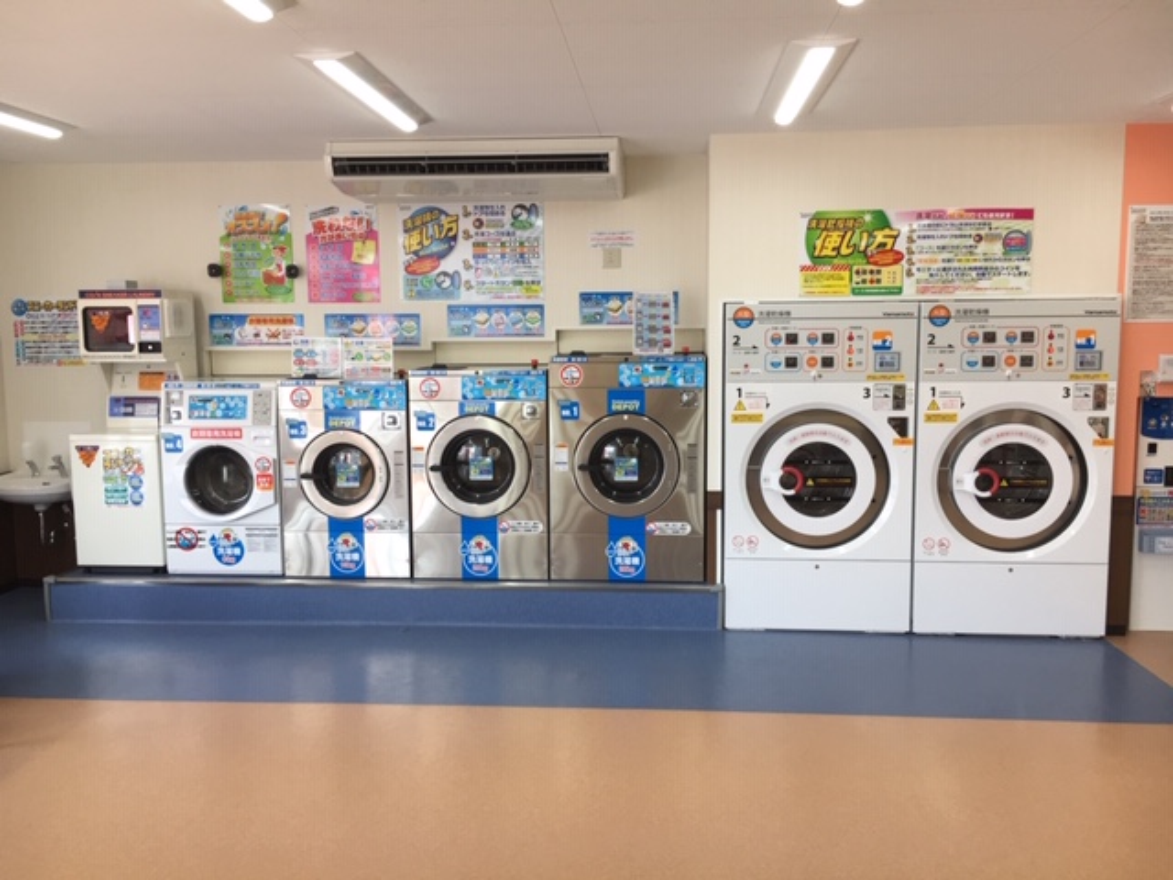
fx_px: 983
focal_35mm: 29
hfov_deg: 61.7
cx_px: 586
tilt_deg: -7.3
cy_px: 440
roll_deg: +0.8
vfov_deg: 48.2
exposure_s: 1/120
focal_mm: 4.15
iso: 40
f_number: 2.2
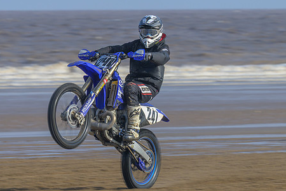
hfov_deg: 3.9
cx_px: 85
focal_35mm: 535
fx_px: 4250
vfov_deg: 2.6
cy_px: 109
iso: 90
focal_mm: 200
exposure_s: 1/160
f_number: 8
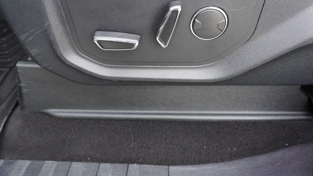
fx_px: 216
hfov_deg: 71.9
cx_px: 153
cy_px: 70
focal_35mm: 26
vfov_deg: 44.1
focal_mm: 16
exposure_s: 1/60
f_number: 4
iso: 250
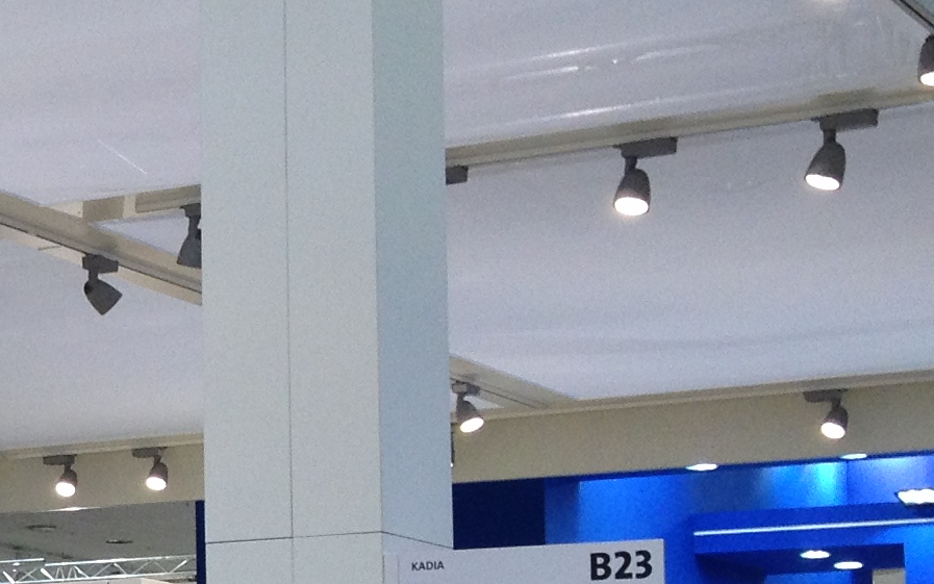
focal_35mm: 135
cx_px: -538
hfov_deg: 14.3
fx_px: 3437
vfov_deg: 9.6
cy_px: 581
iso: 64
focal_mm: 4.28
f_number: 2.4
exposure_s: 1/60
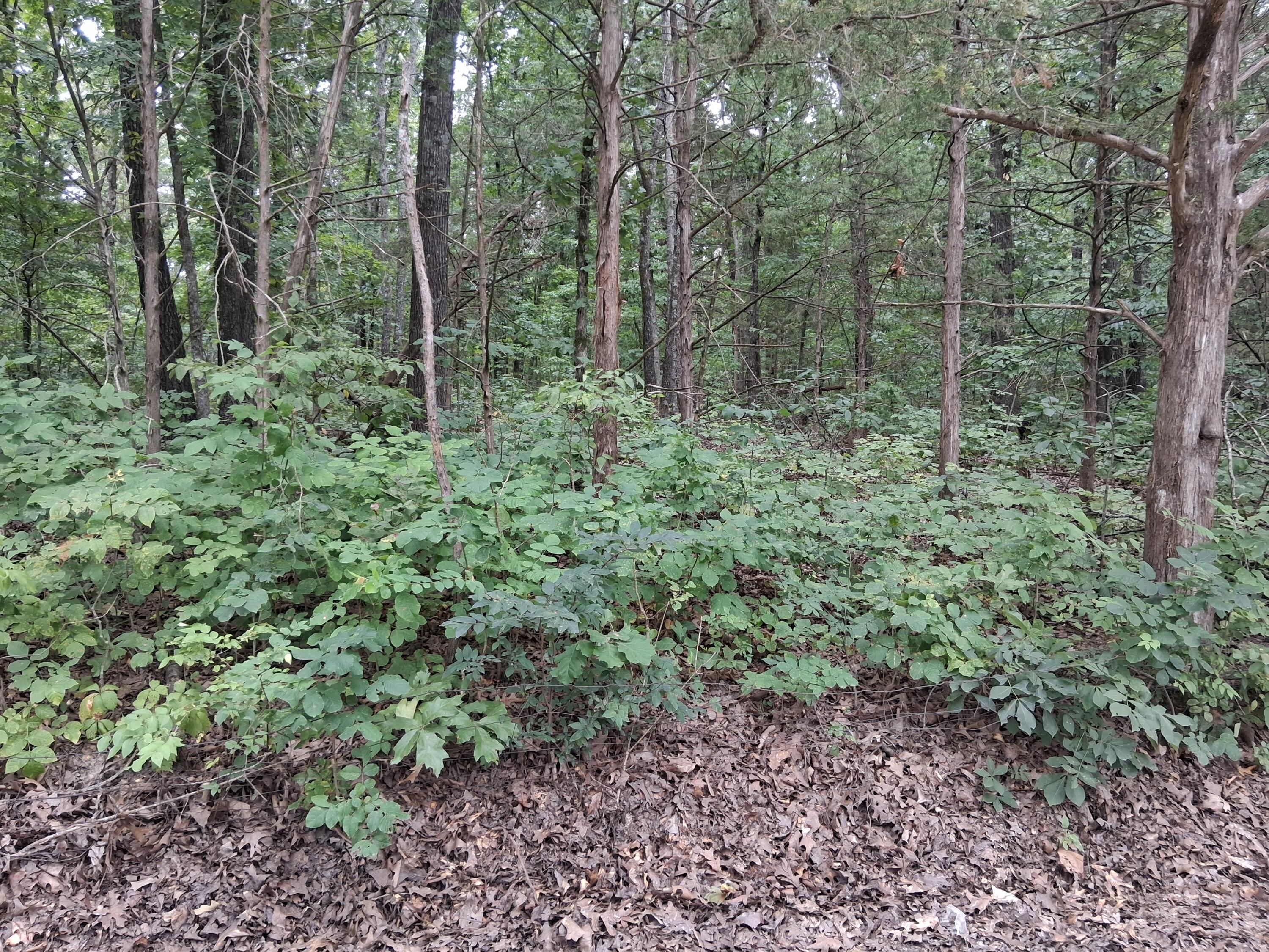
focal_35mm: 26
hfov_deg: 67.3
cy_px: 476
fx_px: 953
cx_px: 634
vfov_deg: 53.1
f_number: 1.8
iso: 200
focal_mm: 3.98
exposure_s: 1/120
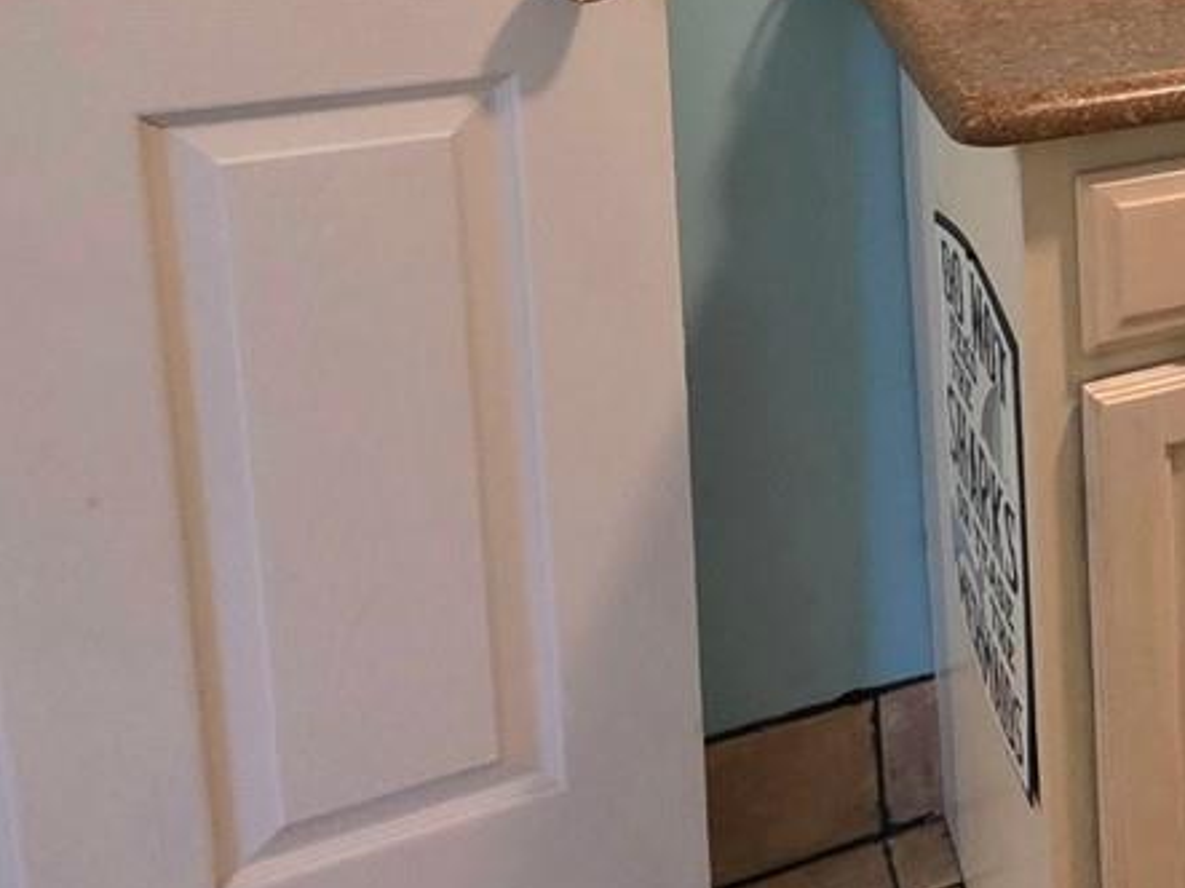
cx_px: 1624
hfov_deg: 30.0
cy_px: -102
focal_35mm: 47
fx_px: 1609
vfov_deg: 28.0
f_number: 1.9
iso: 800
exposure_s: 1/60.2
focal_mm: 2.2
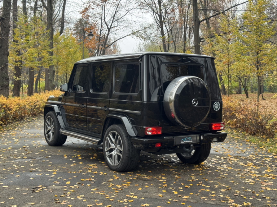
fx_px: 384
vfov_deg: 30.3
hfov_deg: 39.7
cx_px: 138
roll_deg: +0.0
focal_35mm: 48
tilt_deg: -2.5
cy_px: 104
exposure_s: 1/121
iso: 80
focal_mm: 6.76
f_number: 1.78
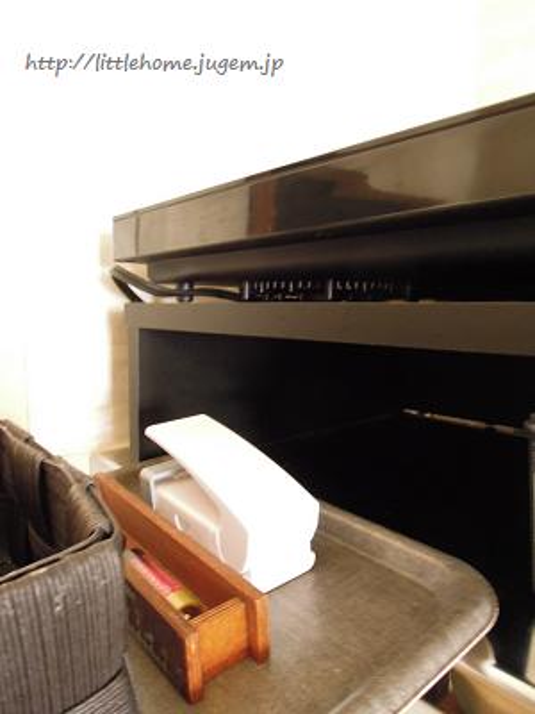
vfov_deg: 71.6
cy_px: 357
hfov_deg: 56.8
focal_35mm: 24
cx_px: 268
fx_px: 495
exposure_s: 1/3
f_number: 4.5
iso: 800
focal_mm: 4.3
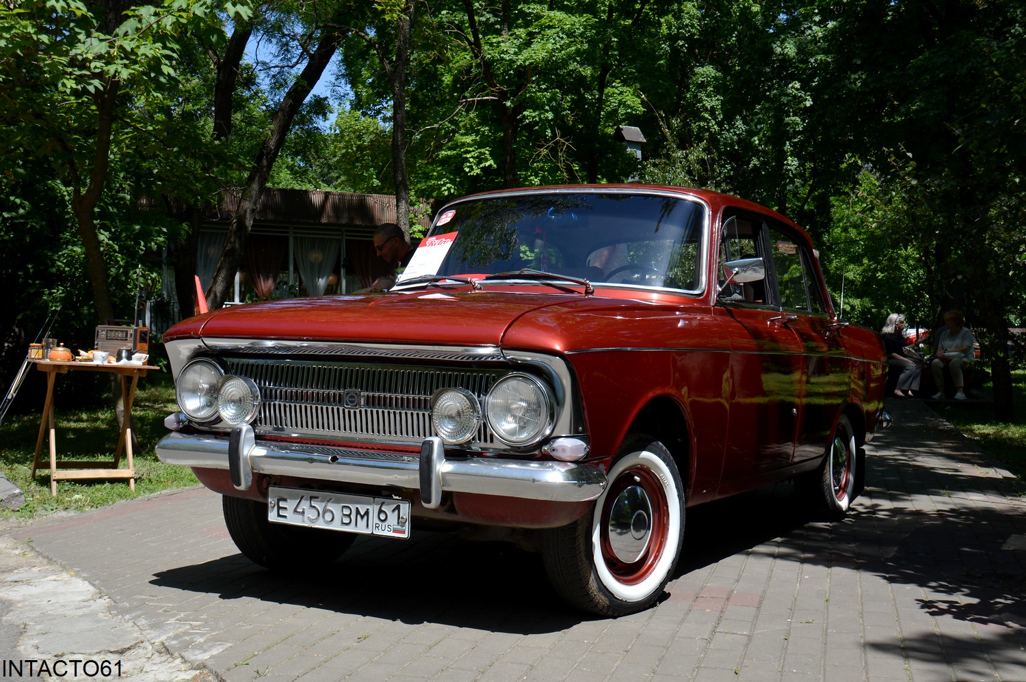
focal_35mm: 48
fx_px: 1367
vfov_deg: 28.0
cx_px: 513
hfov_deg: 41.1
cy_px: 341
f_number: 8
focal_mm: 32
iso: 100
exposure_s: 1/250
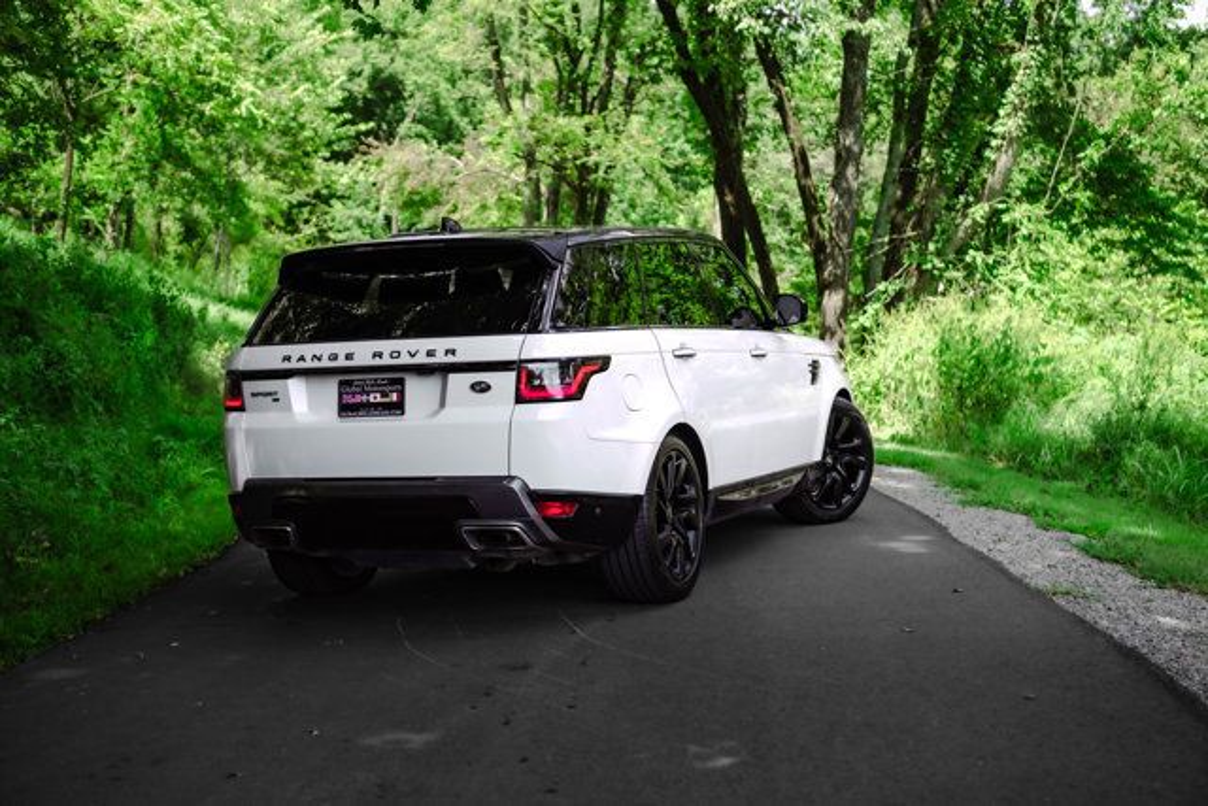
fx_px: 1681
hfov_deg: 39.5
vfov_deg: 27.0
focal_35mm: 50
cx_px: 604
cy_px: 403
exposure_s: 1/1600
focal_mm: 50
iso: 500
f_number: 3.5
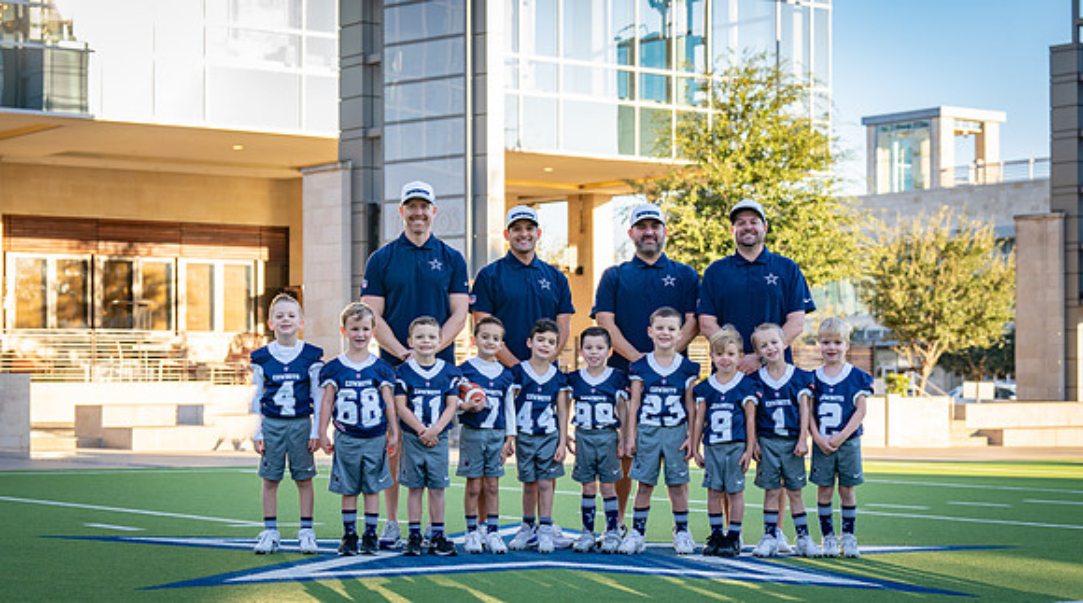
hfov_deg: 28.6
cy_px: 360
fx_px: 2123
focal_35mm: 74
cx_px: 540
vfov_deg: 16.2
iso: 200
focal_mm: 70
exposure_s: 1/320
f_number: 4
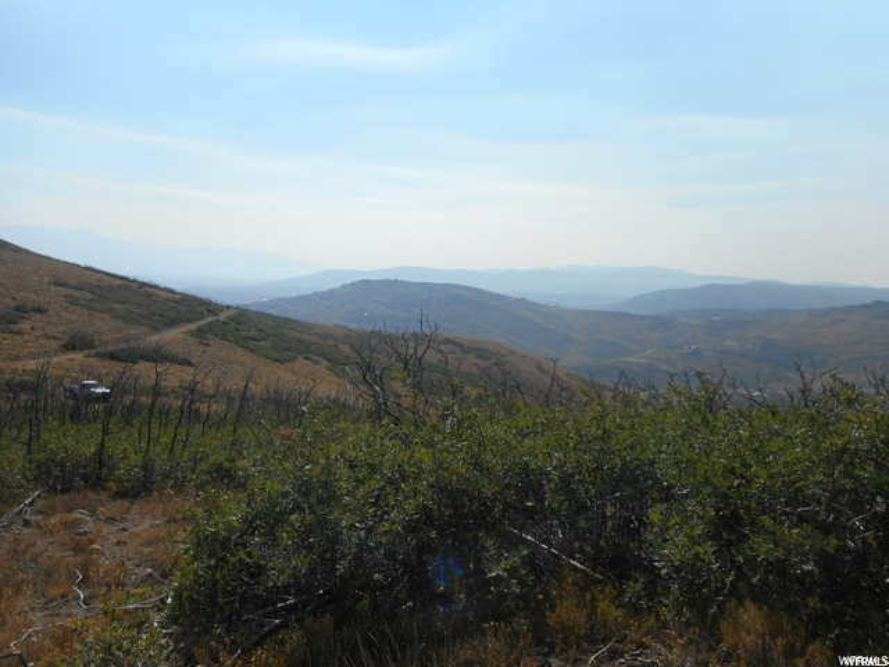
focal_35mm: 25
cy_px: 334
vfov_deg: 54.9
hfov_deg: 69.4
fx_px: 642
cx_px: 444
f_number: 10.5
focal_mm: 4.5
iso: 80
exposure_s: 1/200
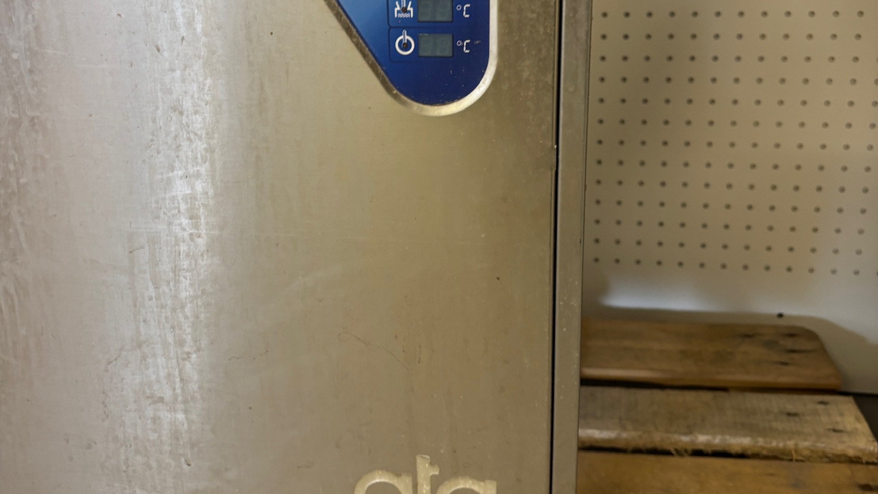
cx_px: 438
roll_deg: +2.4
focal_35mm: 38
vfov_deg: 31.0
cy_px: 172
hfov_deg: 52.8
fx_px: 885
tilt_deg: -19.6
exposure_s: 1/50
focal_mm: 5.96
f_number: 1.6
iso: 125
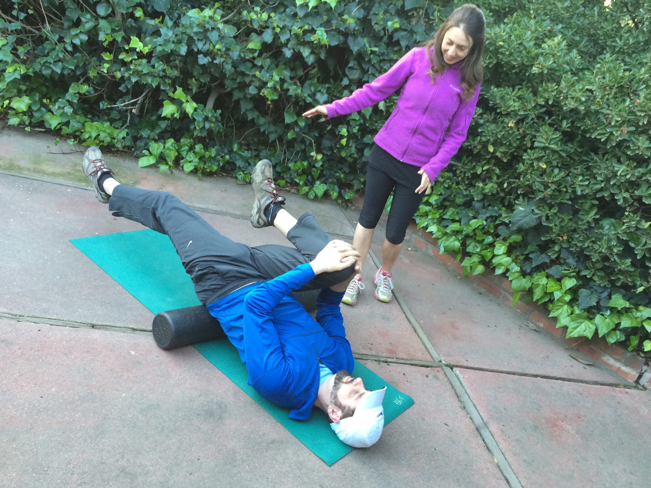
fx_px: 564
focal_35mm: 30
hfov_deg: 60.0
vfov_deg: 46.8
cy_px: 248
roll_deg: -19.6
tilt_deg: -22.9
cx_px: 327
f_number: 2.2
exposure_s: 1/30
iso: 125
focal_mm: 4.15
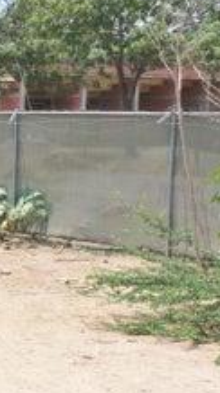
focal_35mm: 97
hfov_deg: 10.8
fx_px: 1010
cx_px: -281
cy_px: 202
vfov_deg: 22.0
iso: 100
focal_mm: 10.26
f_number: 5.6
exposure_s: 1/320
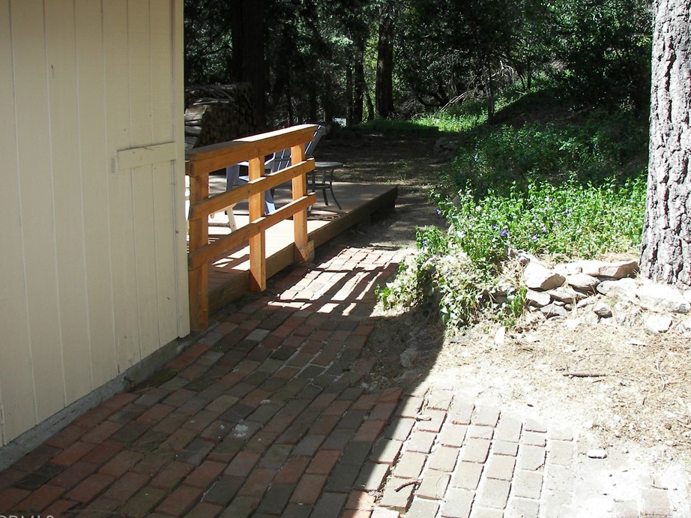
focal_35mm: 40
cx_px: 361
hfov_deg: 46.8
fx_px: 798
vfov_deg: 35.9
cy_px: 245
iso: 50
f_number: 2.8
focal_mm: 6
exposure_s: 1/320
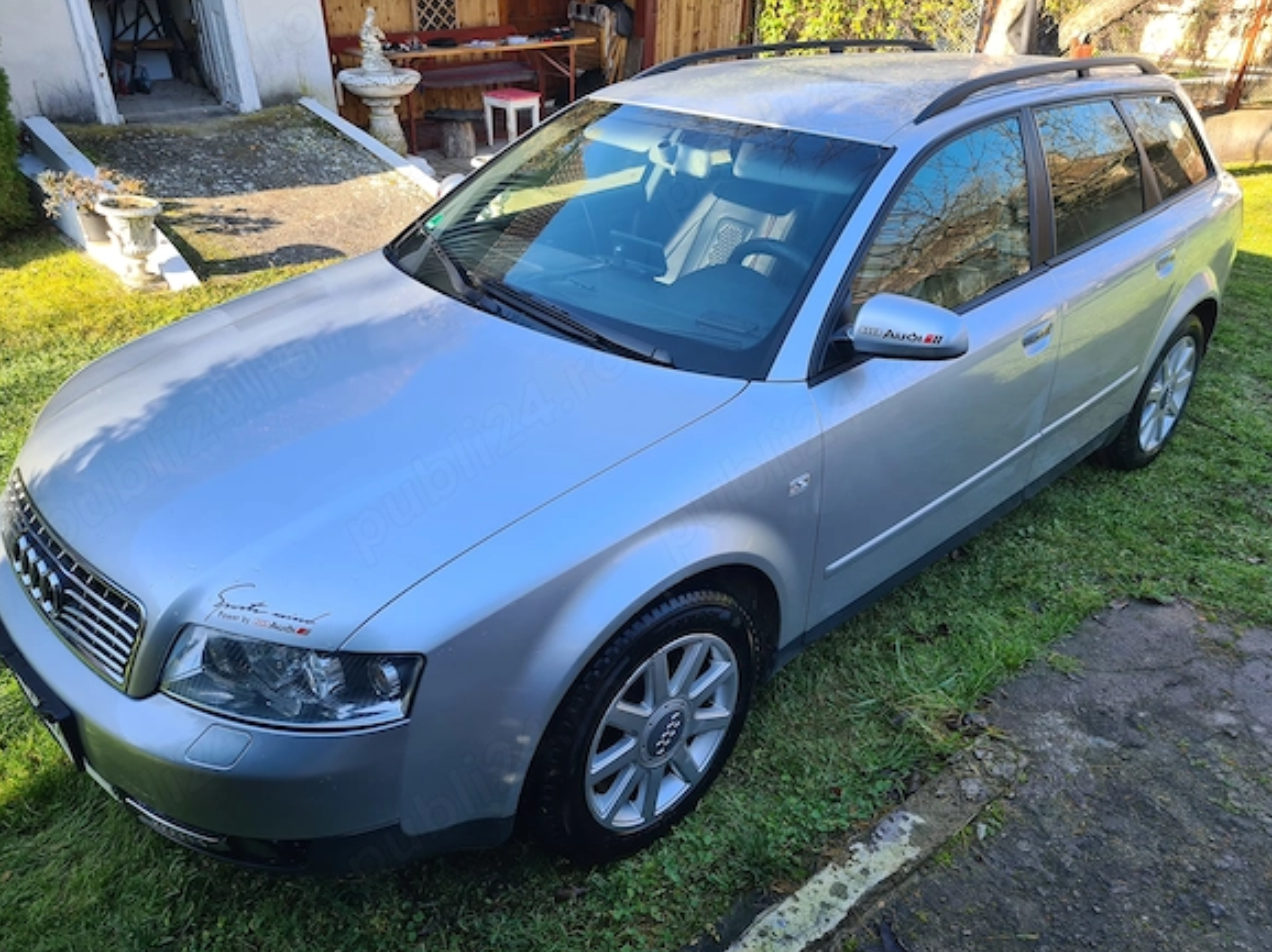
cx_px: 640
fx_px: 992
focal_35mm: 27
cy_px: 468
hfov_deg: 65.3
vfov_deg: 51.3
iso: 50
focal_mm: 5.4
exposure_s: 1/416
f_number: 1.8
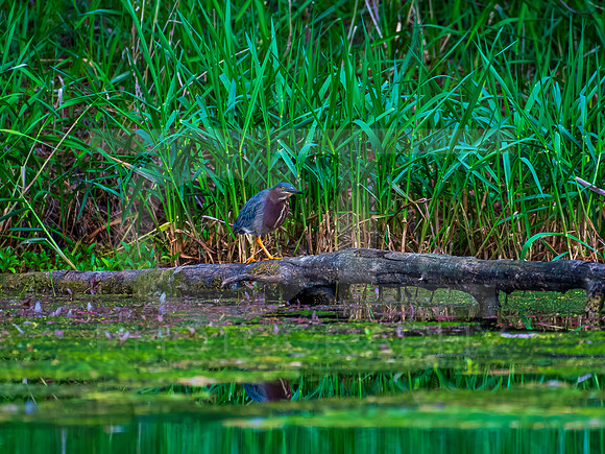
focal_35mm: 1082
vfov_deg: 1.4
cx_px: 299
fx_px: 18905
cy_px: 208
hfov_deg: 1.8
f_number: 5.6
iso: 1000
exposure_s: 1/2000
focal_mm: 500
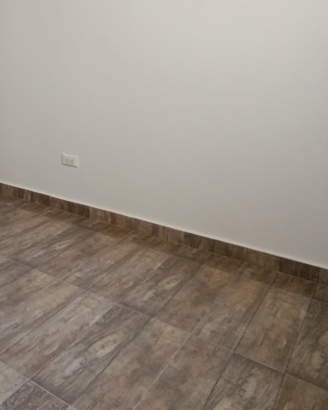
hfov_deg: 35.7
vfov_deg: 47.2
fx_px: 449
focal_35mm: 37
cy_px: 101
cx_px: -10
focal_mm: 1.65
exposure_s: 1/120
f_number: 2.2
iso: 160
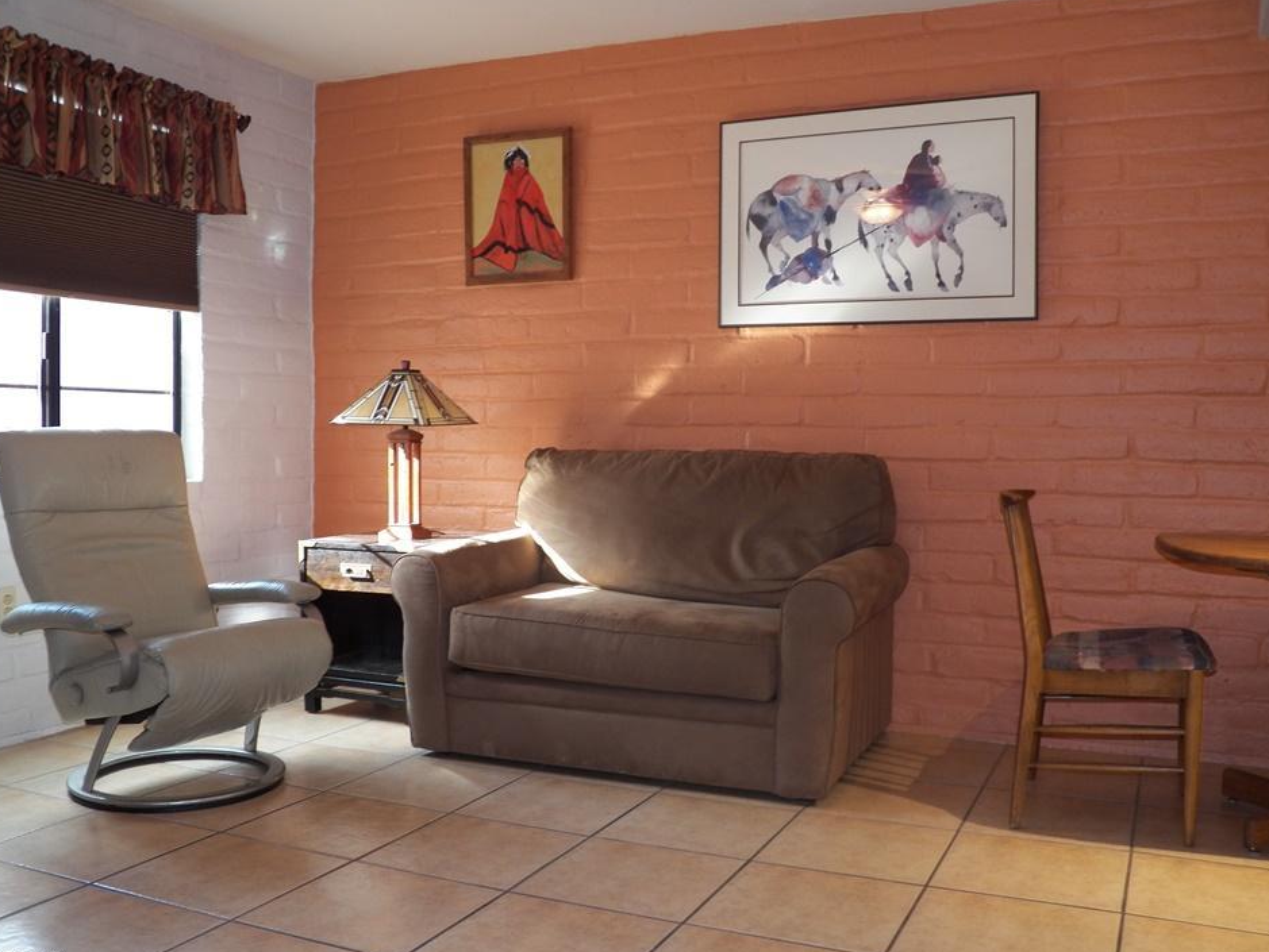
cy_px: 493
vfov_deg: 43.0
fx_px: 1210
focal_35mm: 33
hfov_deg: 55.3
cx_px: 614
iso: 125
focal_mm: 5.5
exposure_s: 1/30
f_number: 2.8
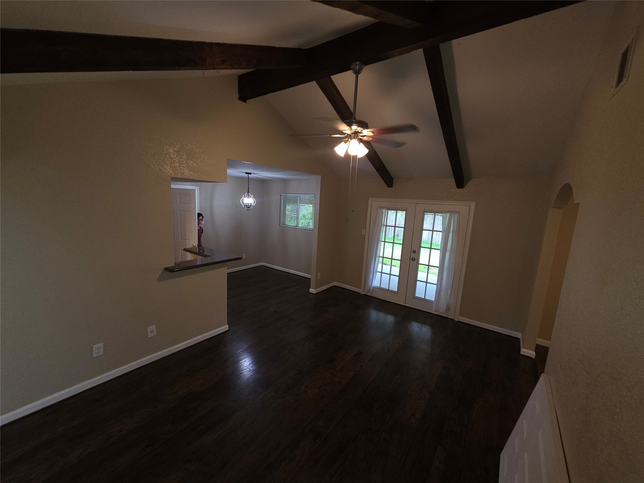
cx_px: 322
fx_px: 242
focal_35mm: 13
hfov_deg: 106.2
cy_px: 242
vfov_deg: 89.9
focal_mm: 2.2
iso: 100
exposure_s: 1/60
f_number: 1.9
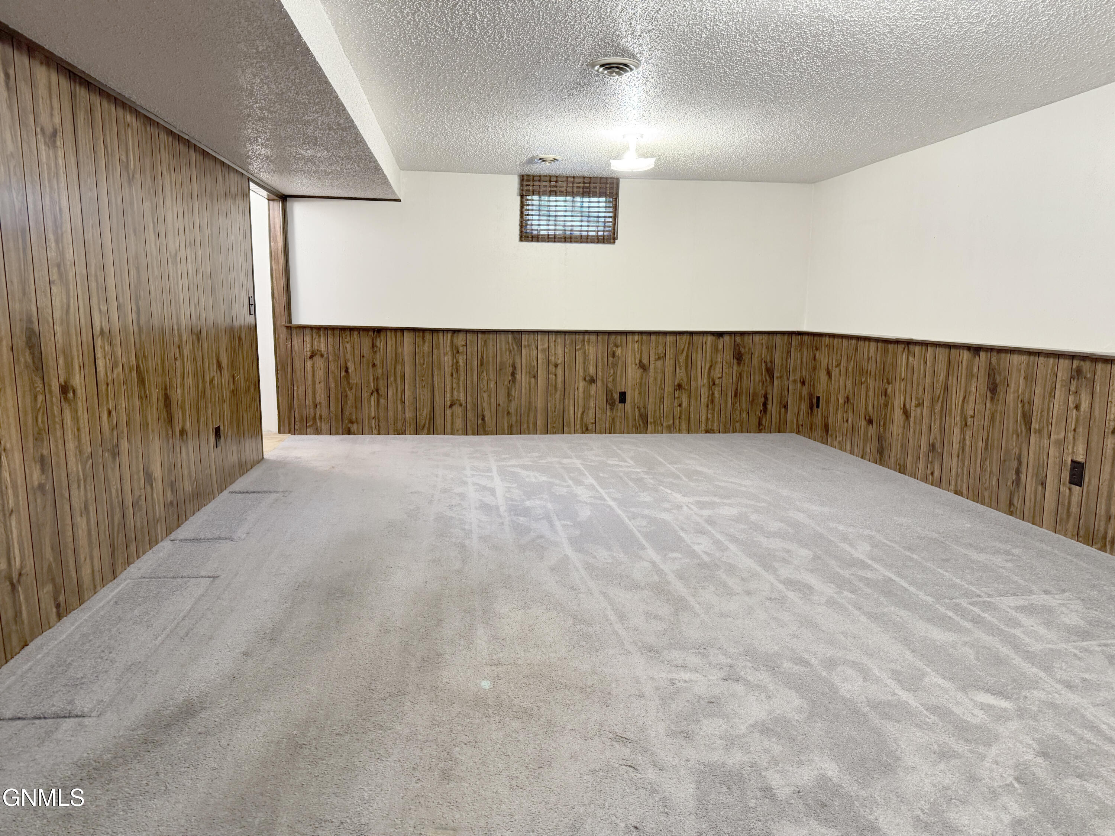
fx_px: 773
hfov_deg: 71.6
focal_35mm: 24
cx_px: 558
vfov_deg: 56.8
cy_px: 418
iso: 400
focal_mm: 6.76
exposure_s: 1/60
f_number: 1.78
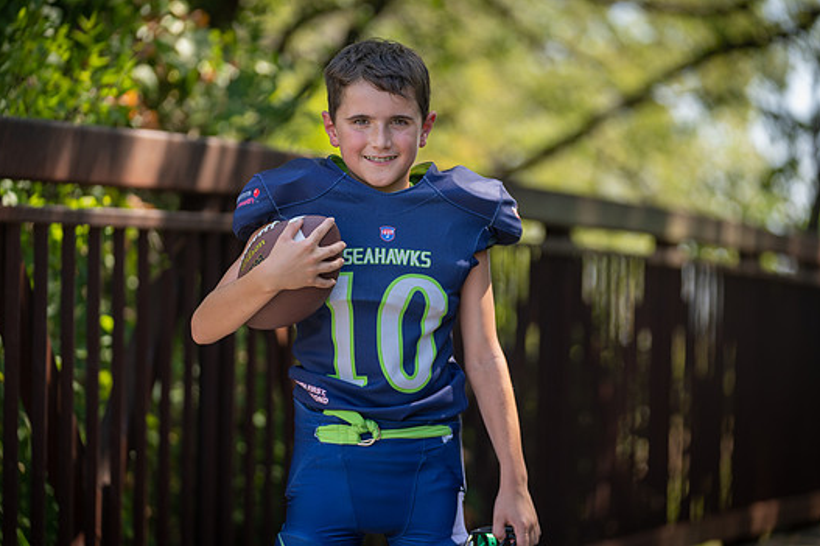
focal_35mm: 141
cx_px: 381
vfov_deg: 9.7
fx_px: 3210
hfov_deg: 14.6
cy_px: 275
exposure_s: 1/320
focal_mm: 128
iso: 100
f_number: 2.8
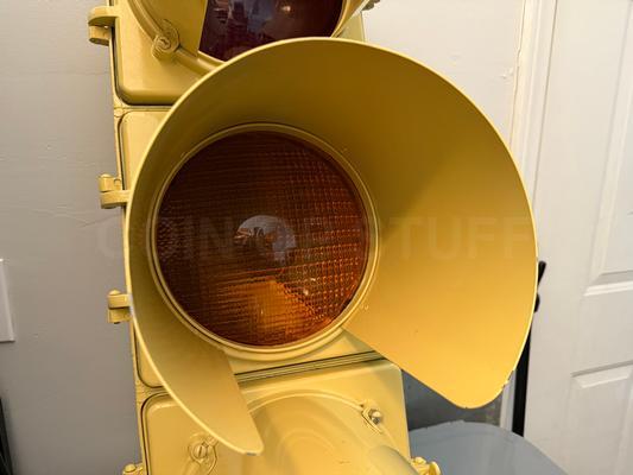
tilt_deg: -12.9
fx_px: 439
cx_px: 316
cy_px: 238
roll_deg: -0.8
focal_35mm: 24
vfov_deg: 56.8
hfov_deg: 71.6
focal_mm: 6.76
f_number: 1.78
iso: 640
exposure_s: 1/40
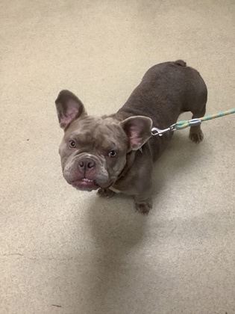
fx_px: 281
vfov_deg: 58.4
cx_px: 118
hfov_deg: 45.4
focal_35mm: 31
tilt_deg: -53.0
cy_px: 157
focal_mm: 3.3
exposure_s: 1/60
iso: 320
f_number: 2.4
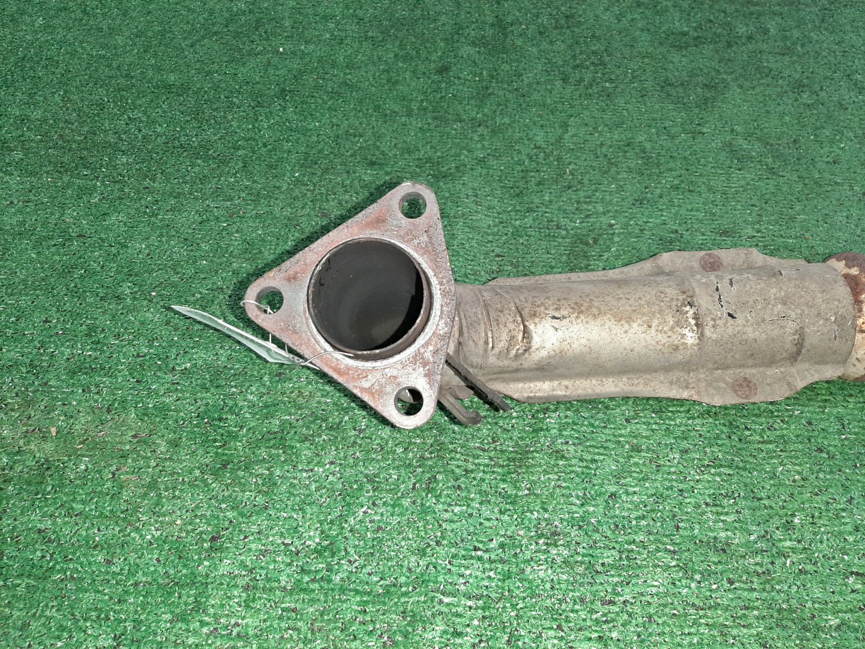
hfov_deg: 67.3
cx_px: 432
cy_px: 324
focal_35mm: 26
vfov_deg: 53.1
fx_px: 650
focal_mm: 3.93
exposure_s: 1/25
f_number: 1.7
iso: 204
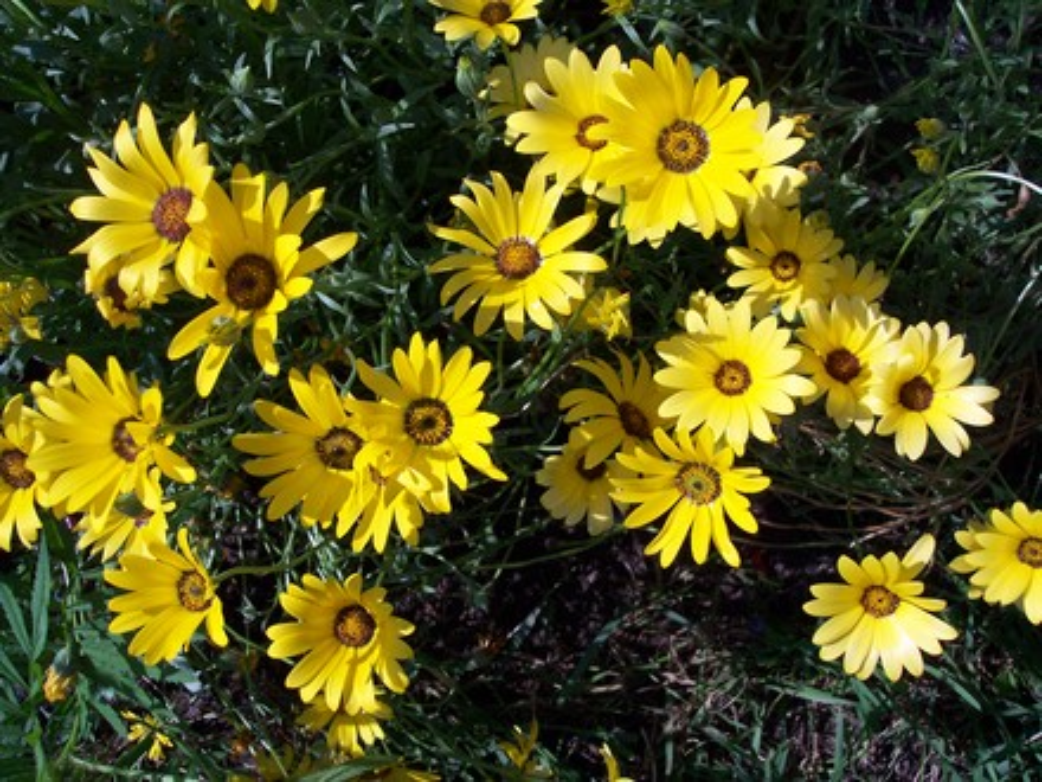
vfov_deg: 37.7
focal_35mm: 38
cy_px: 391
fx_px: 1144
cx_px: 521
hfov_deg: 49.0
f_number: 4.8
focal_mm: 8
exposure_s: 1/1000
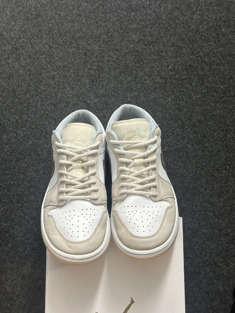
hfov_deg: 30.3
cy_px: 156
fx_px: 434
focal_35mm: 48
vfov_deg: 39.7
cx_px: 118
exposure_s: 1/50
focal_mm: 6.86
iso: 200
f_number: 1.78
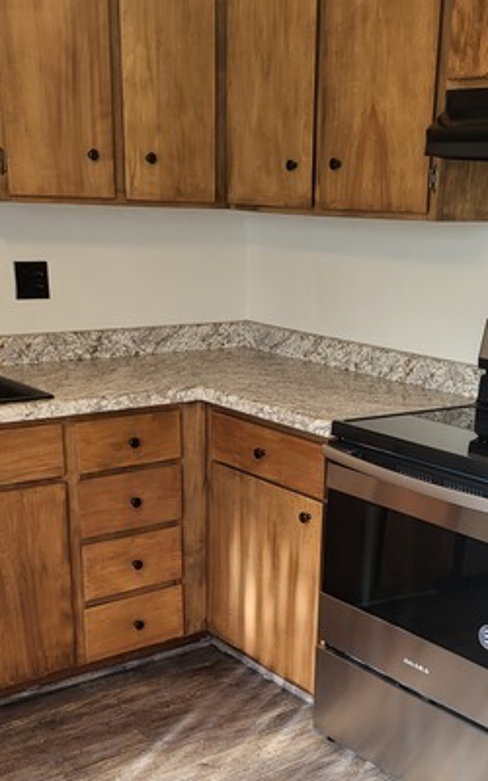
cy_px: 591
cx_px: 289
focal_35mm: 46
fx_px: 979
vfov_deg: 42.1
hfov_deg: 27.9
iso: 250
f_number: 1.8
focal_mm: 5.4
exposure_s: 1/40
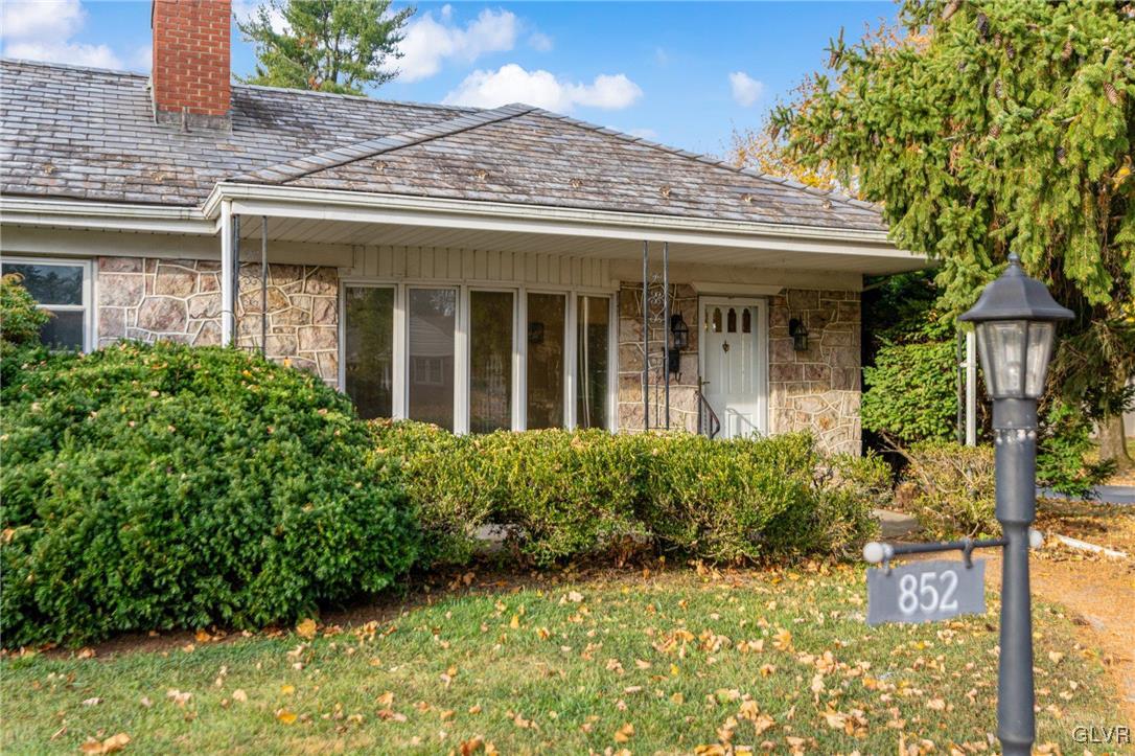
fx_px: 1103
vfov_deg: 37.8
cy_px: 378
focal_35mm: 35
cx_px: 568
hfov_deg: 54.5
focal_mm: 35
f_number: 2.8
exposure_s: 1/1000
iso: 320
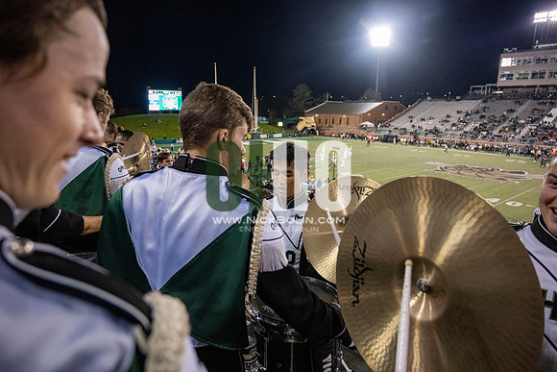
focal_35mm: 24
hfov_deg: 73.7
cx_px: 278
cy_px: 186
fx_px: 371
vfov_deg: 53.2
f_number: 4
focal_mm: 24
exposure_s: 1/500
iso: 3200
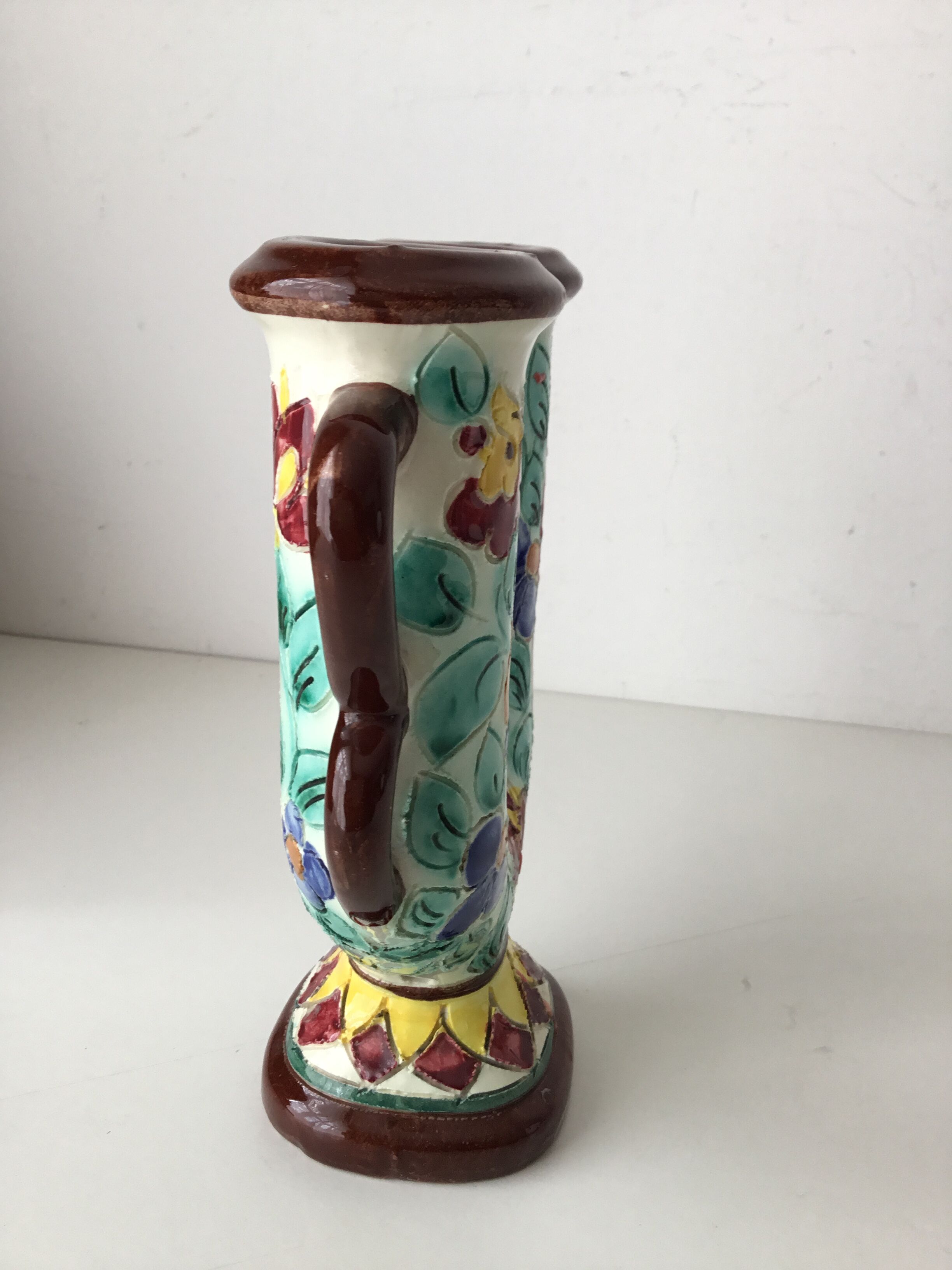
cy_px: 635
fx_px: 1137
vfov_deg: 58.4
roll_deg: -0.3
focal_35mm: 31
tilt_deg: -16.6
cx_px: 476
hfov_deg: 45.4
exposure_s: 1/50
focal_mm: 3.3
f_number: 2.4
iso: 32
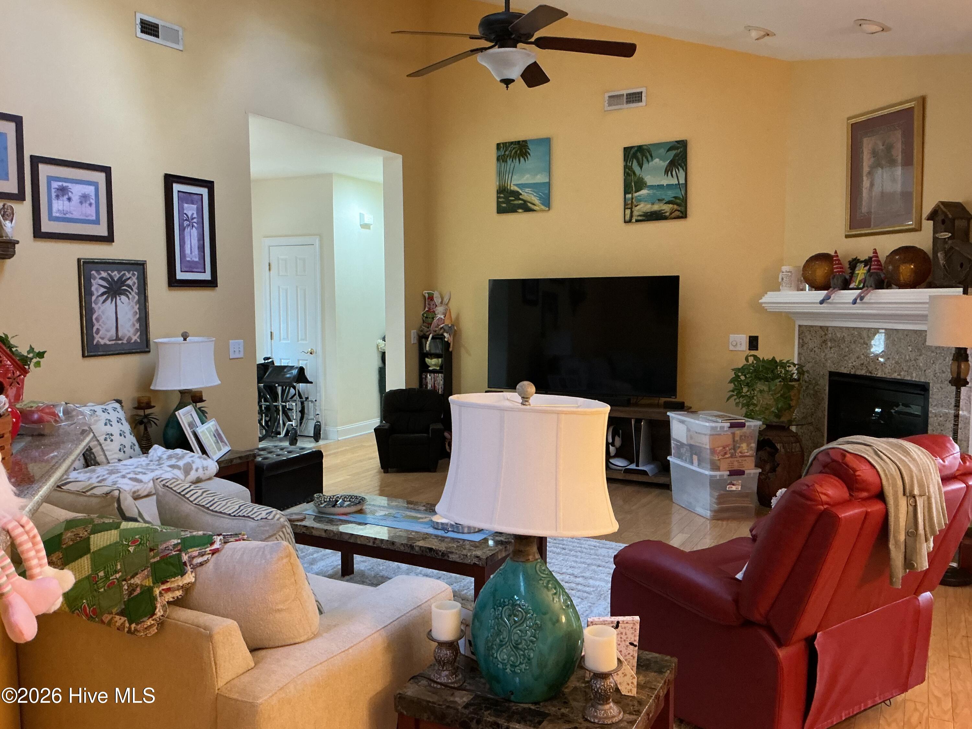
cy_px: 364
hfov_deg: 61.7
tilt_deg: -4.9
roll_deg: +1.2
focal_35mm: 29
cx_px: 486
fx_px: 814
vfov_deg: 48.2
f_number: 1.8
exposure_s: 1/40
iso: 250
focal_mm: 3
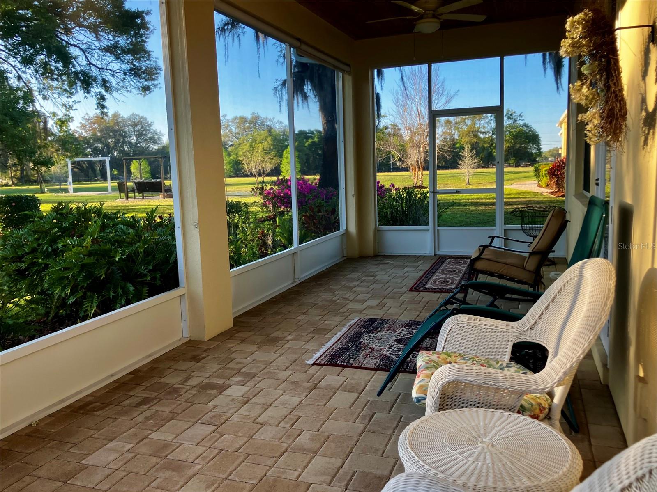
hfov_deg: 63.4
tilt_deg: -7.8
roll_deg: +3.8
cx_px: 328
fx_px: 531
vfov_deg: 49.7
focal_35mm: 28
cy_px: 246
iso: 25
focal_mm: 3.99
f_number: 1.8
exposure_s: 1/138
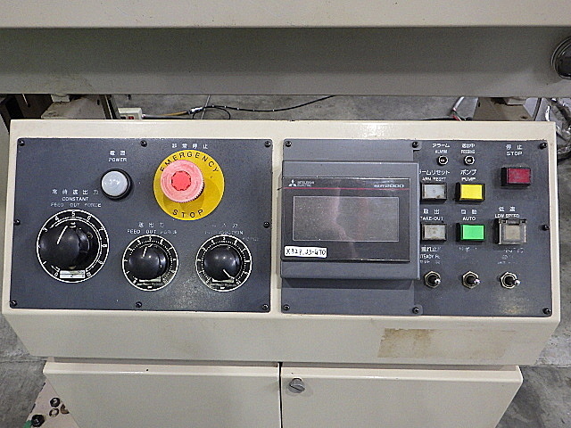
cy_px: 214
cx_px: 286
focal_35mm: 28
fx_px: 462
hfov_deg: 63.4
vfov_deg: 49.7
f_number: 3.5
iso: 800
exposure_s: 1/45
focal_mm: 5
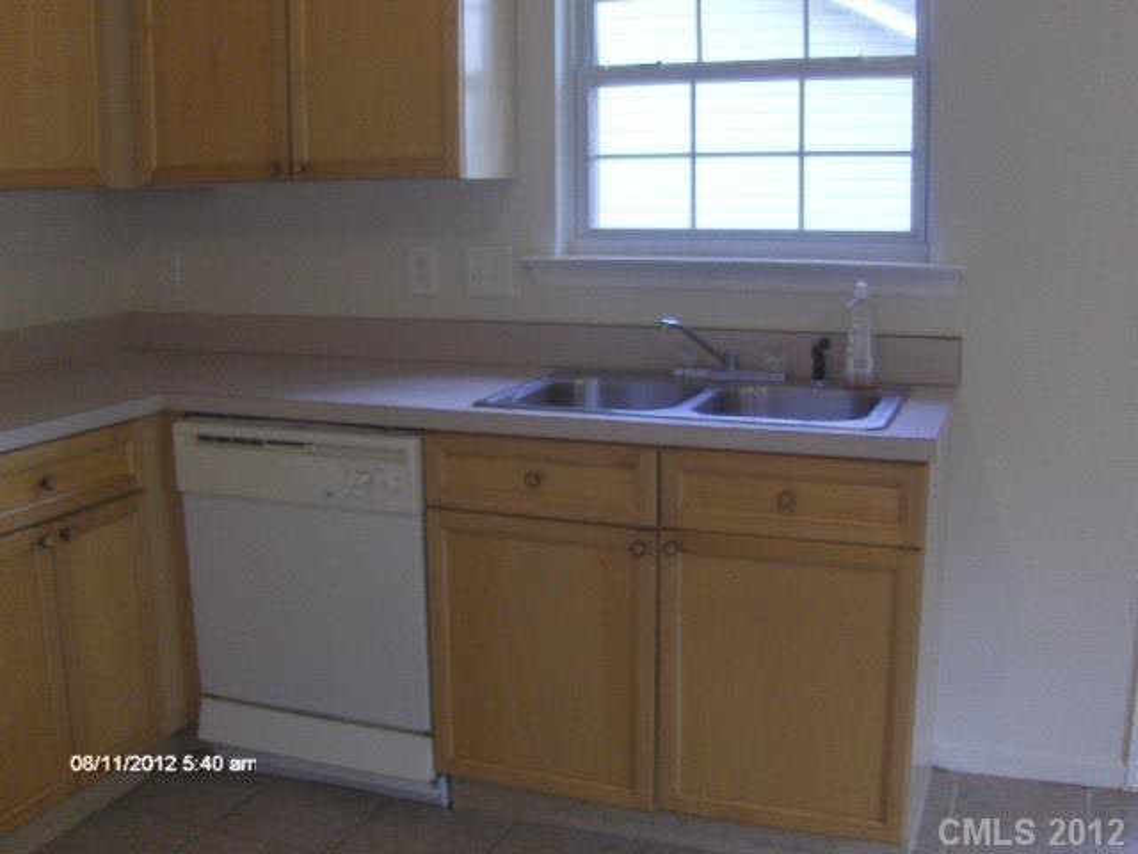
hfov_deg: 52.6
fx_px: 1151
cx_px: 569
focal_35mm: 35
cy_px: 427
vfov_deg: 40.7
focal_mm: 7.5
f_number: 2.8
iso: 200
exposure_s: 1/86.2
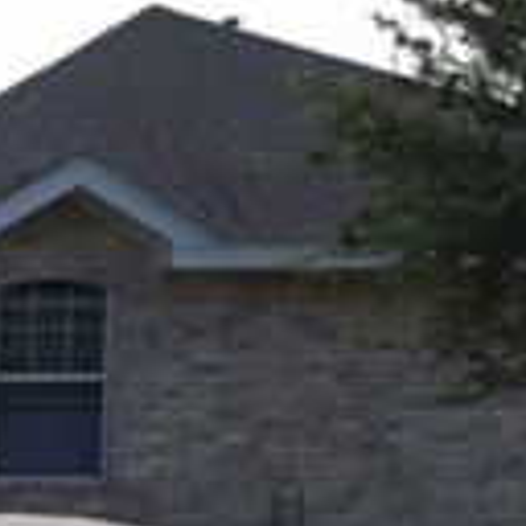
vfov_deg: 16.7
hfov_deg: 15.0
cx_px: -444
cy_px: 627
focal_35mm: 100
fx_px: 1719
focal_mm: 4.15
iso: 32
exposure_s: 1/706
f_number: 2.2
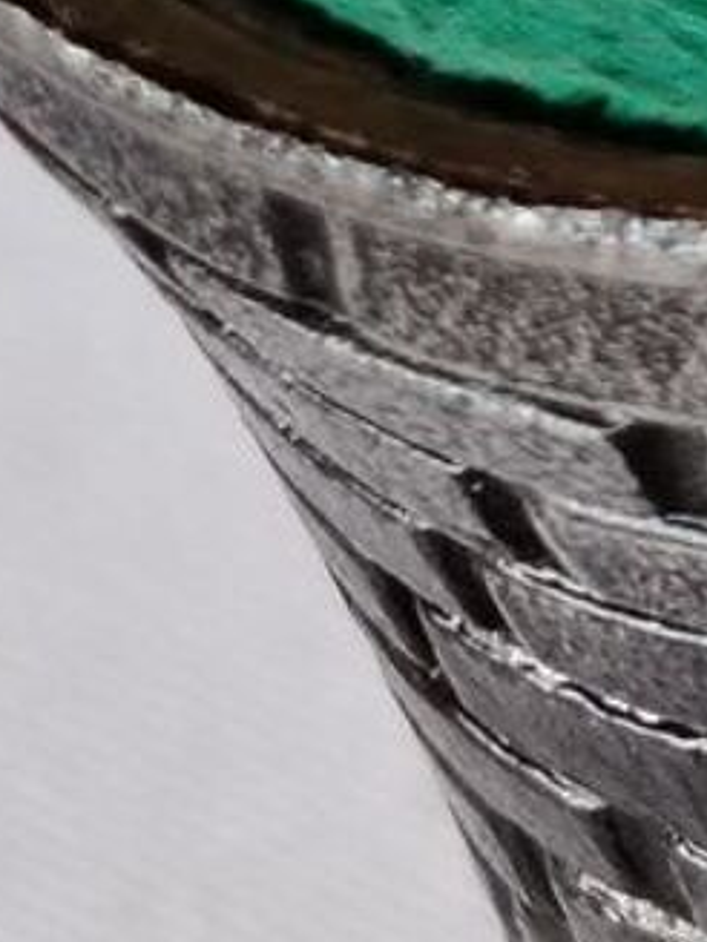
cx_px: 1026
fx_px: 10076
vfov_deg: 5.3
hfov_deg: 4.0
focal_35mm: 370
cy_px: -717
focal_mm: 5.25
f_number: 1.75
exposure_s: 1/100
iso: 103
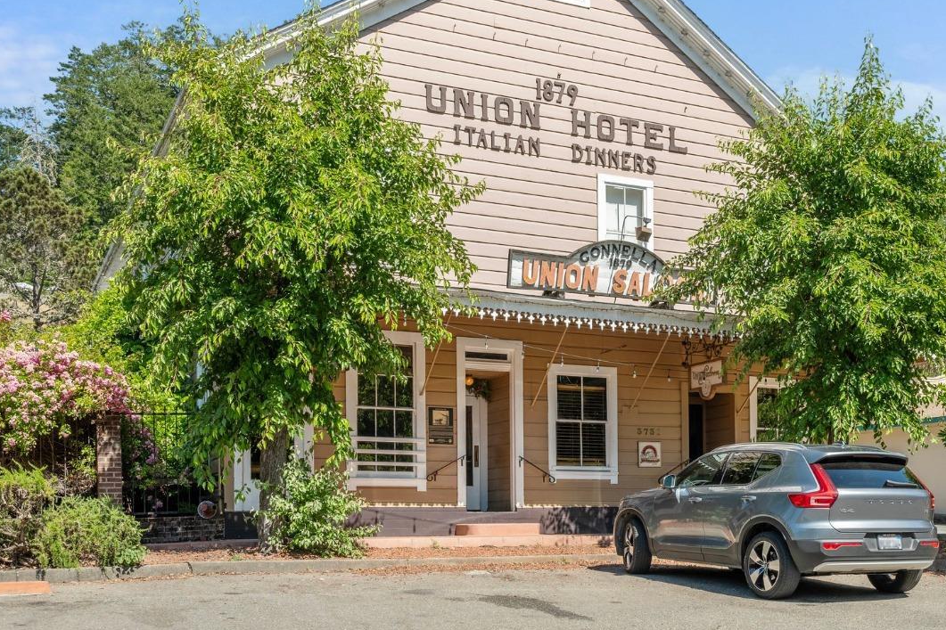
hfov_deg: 46.6
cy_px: 208
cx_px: 633
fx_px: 1077
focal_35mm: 41
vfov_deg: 32.3
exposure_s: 1/200
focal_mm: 29
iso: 400
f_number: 8
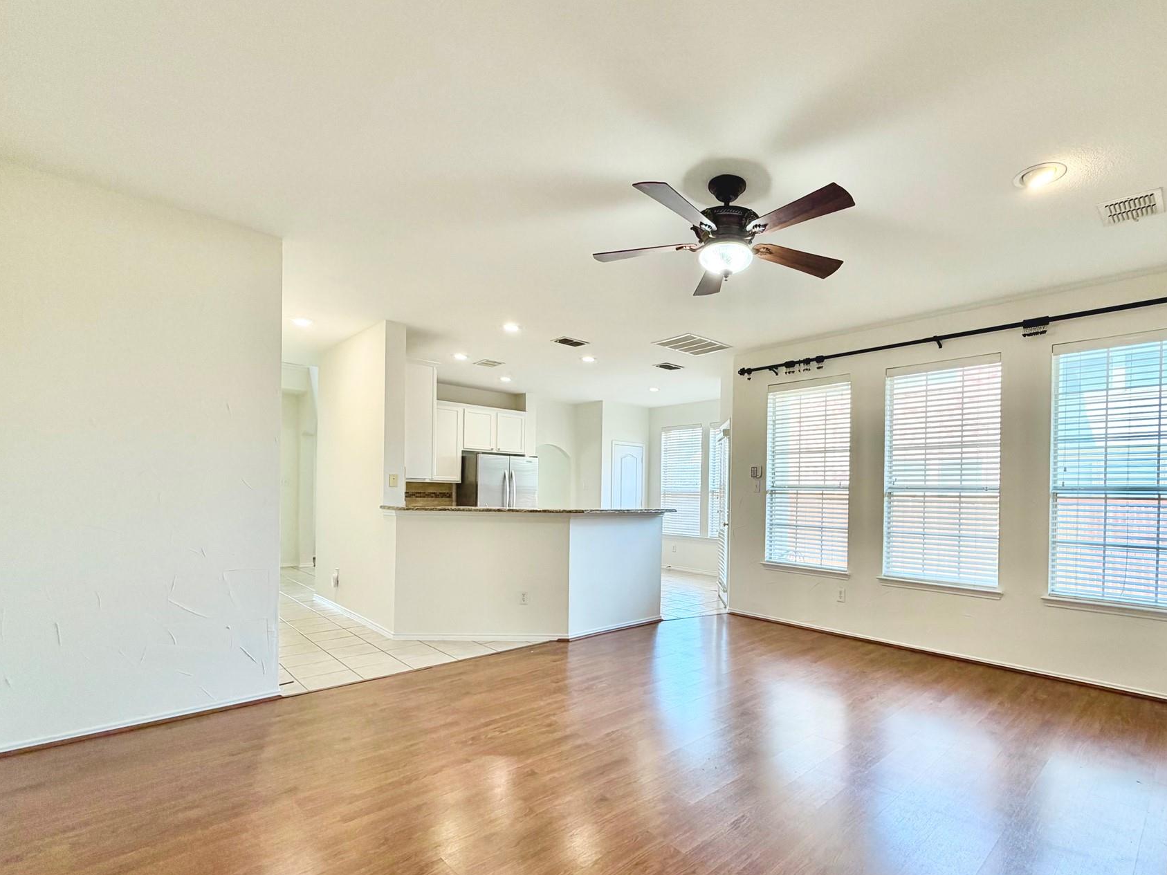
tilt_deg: -0.4
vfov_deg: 74.4
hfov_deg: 90.2
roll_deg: -0.6
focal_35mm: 17
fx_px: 573
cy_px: 497
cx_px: 683
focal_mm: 2.22
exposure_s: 1/120
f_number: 2.2
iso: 125
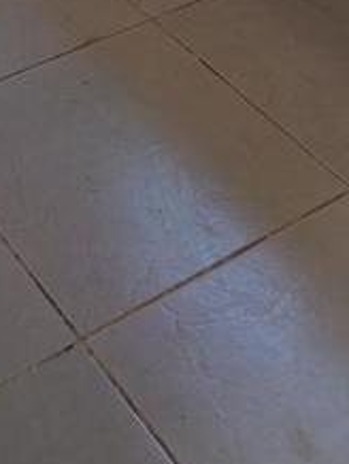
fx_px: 1181
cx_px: 68
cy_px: -321
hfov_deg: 16.7
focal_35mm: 88
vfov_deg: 18.4
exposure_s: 1/100
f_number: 1.75
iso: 2985
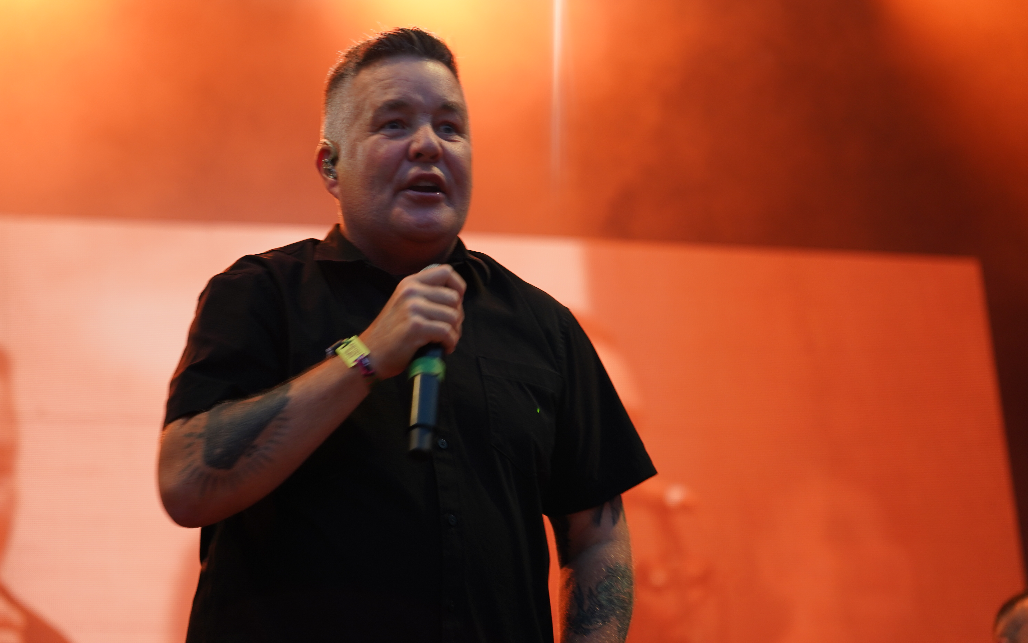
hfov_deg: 19.3
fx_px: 3026
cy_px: 316
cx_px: 514
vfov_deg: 12.1
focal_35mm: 108
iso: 640
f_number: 4
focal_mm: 105
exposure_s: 1/160
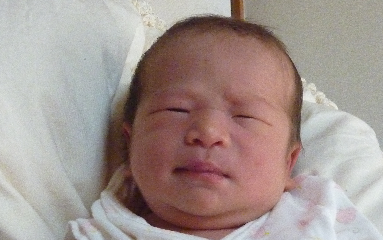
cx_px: 192
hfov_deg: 25.5
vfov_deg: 16.1
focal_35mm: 81
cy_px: 144
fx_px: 845
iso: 800
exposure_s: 1/60
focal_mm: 6.9
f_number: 3.7
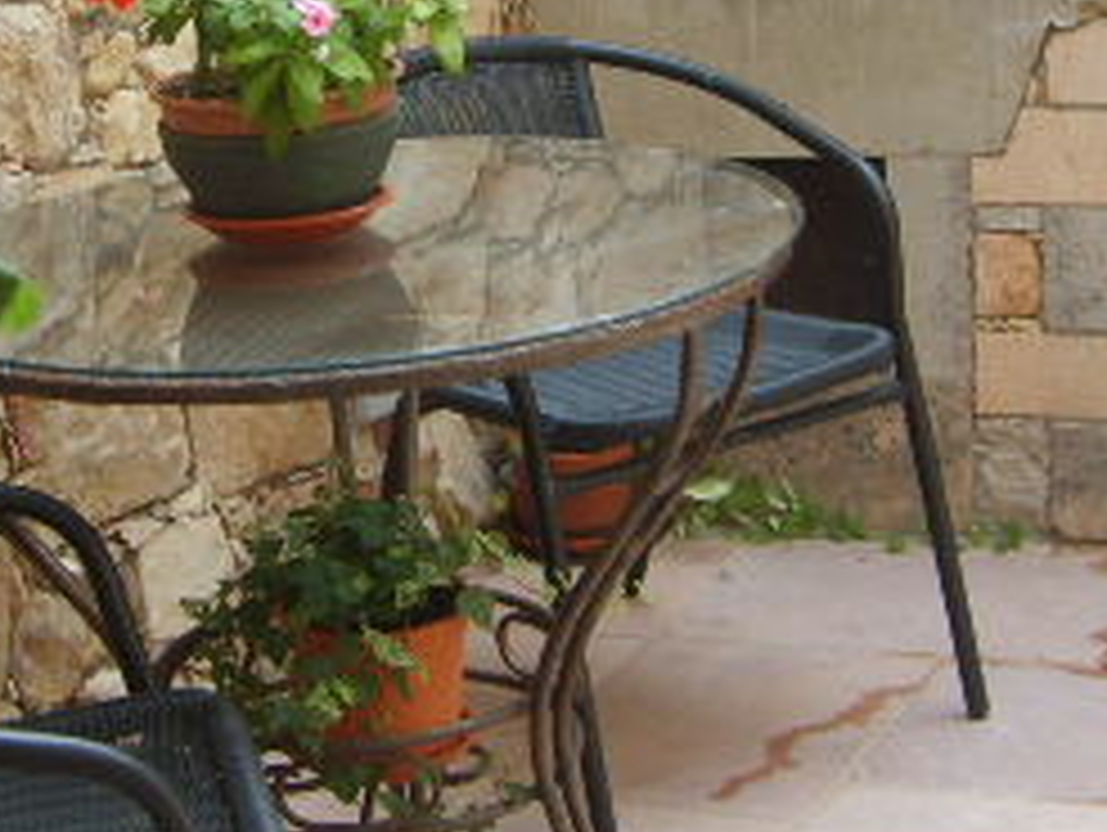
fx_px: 2913
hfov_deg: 21.4
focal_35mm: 91
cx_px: 360
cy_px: 99
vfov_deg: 16.1
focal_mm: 5.8
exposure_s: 1/90
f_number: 2.8
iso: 50
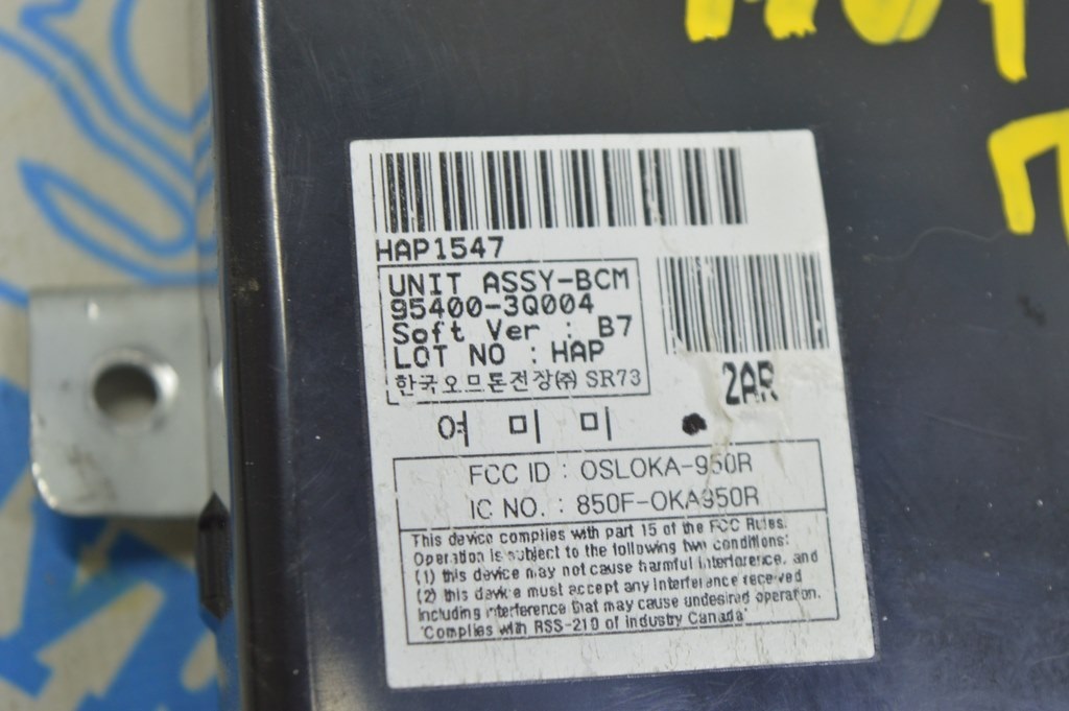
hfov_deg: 24.6
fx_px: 2448
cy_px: 356
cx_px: 534
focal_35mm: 82
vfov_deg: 16.5
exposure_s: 1/20
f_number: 5.6
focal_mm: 55
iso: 400
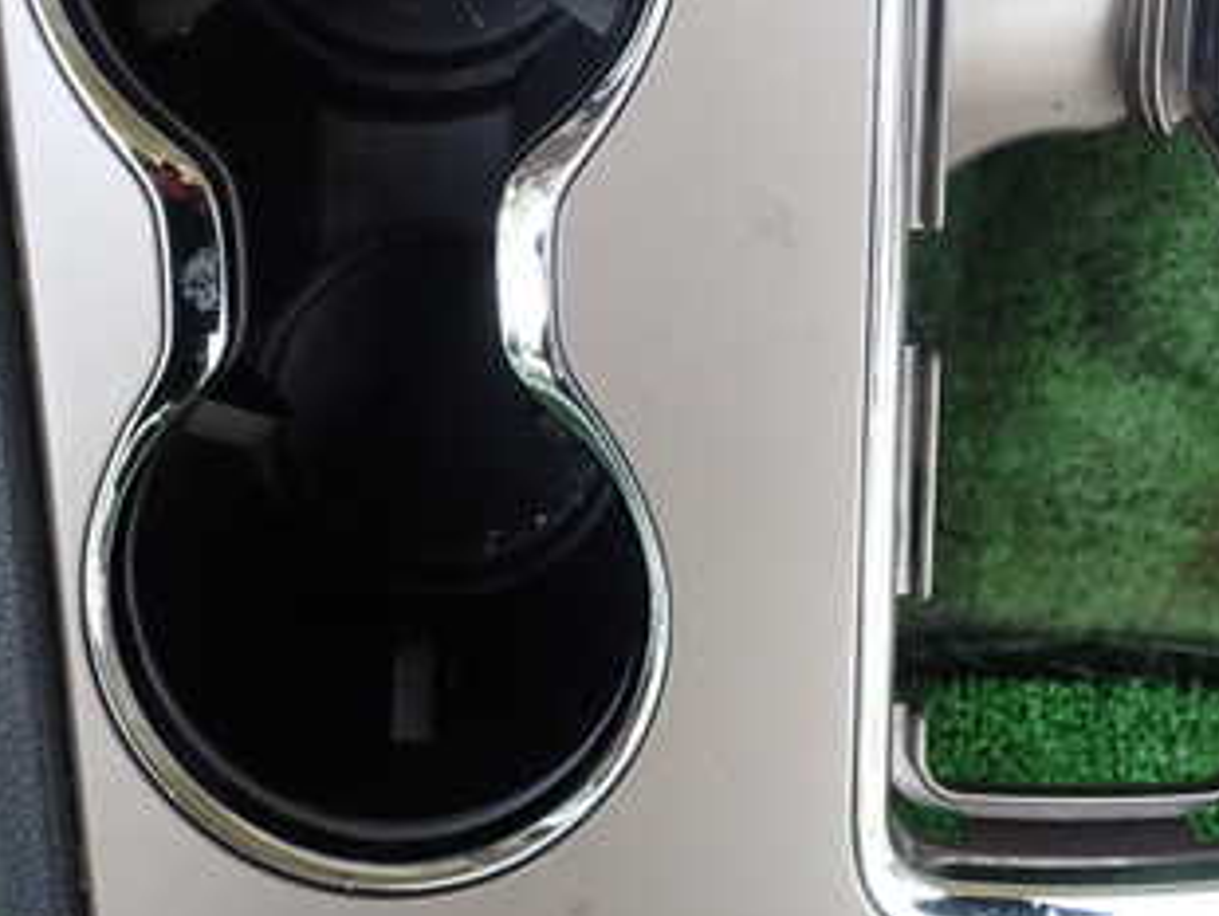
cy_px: 157
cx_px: 720
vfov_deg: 24.8
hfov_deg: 33.1
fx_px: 2044
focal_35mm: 58
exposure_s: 1/60
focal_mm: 5.4
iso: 125
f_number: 3.2
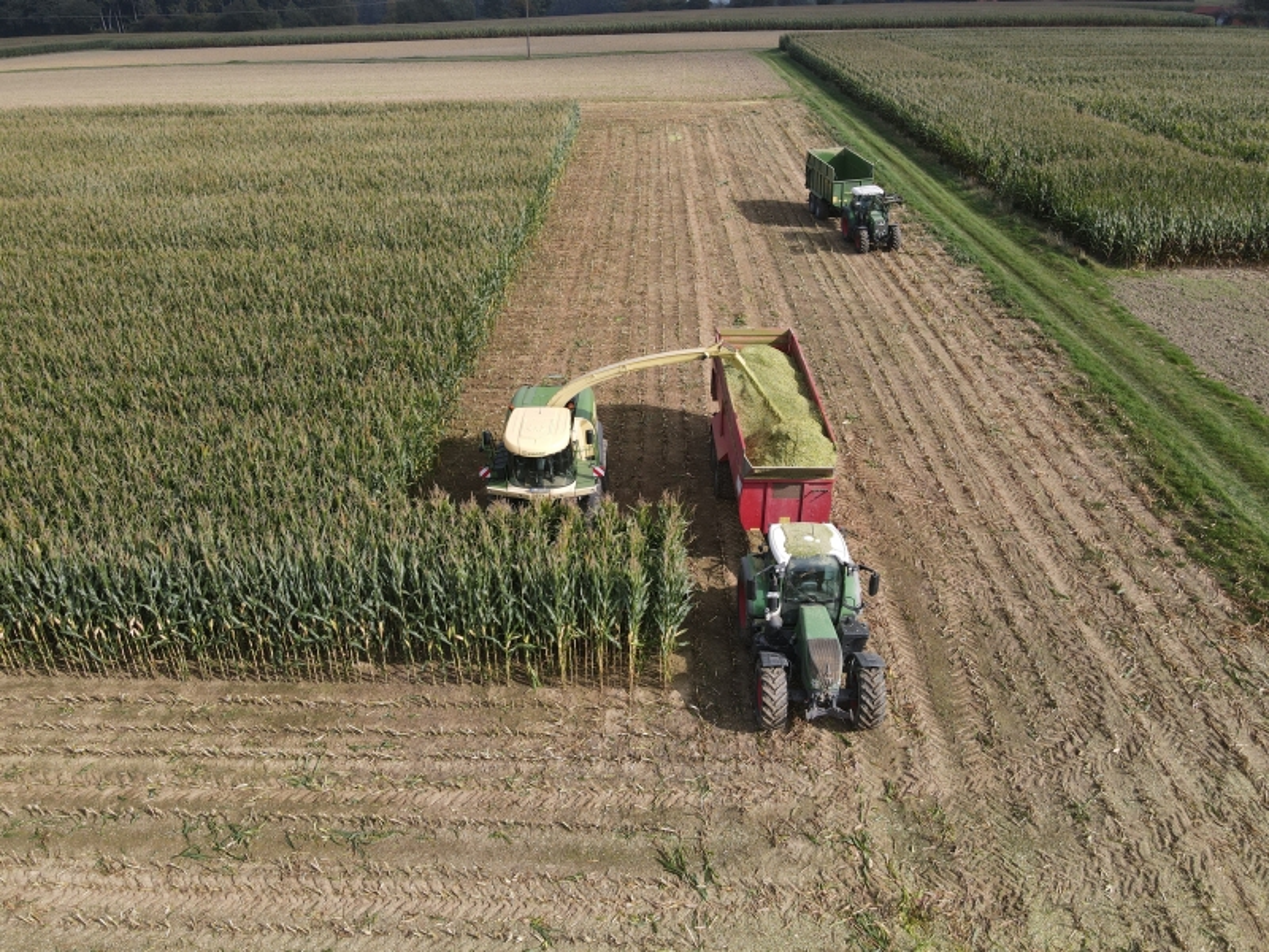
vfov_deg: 56.8
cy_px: 476
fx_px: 880
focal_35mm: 24
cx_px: 634
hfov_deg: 71.6
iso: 100
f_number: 2.8
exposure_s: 1/725
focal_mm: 4.5
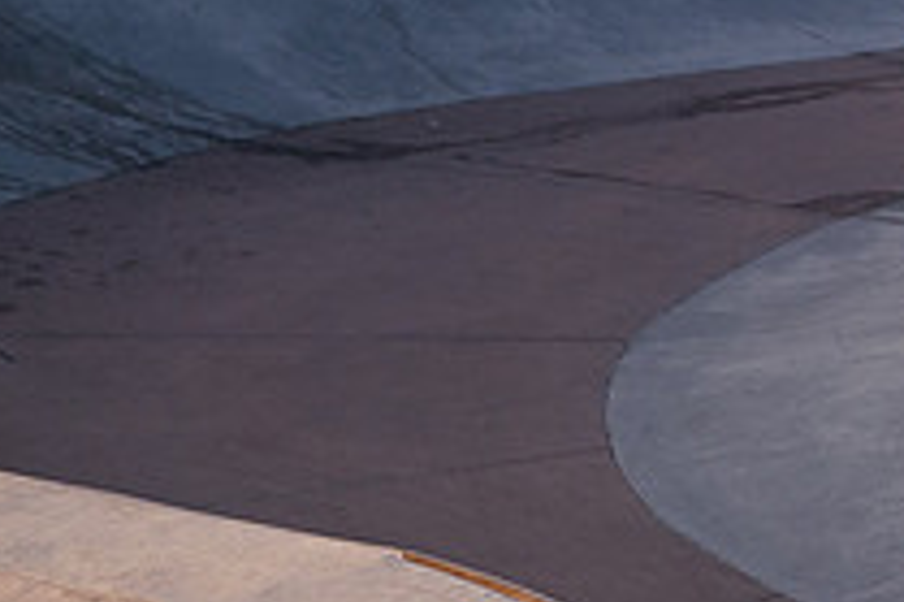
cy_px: -4
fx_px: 8330
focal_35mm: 332
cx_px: 1294
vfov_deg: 4.1
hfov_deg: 6.1
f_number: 5
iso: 800
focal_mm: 92
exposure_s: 1/1000
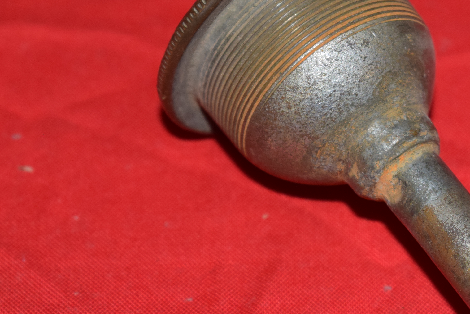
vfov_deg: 9.1
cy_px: 34
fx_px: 1970
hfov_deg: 13.6
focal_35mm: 151
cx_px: 306
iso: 640
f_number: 5.6
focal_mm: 55
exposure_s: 1/160
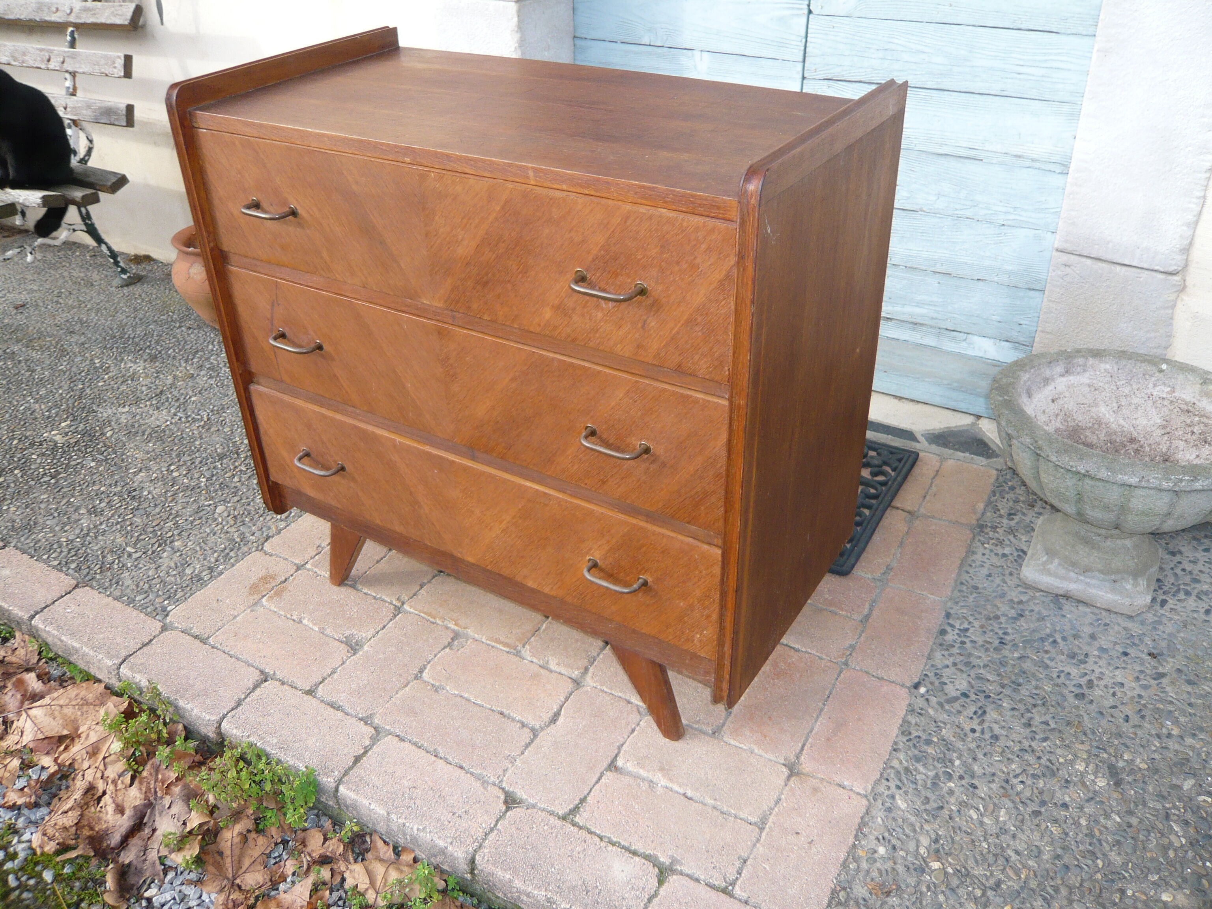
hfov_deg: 63.4
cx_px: 606
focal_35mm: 28
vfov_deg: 49.7
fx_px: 980
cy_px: 454
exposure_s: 1/320
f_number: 2.8
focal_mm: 4.6
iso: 100
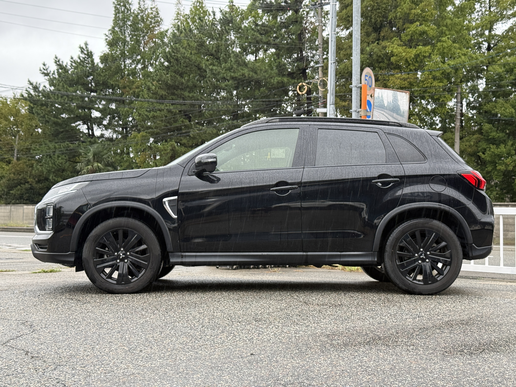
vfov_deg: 30.3
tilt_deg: +2.2
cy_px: 194
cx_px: 258
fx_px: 716
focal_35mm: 48
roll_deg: -0.8
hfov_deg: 39.7
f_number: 1.78
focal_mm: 6.76
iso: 100
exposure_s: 1/108
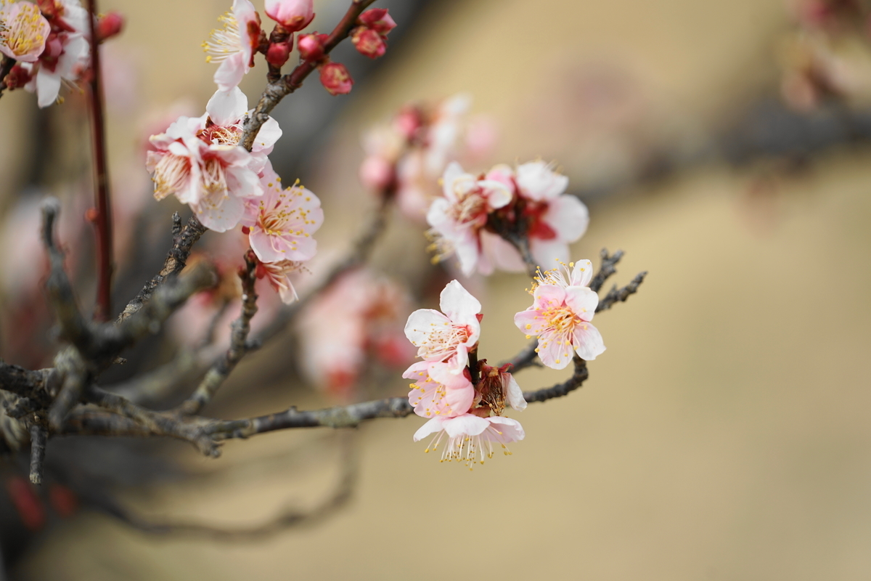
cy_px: 290
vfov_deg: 4.6
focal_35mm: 300
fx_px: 7258
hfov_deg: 6.9
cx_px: 436
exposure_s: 1/400
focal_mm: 300
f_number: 6.3
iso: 100
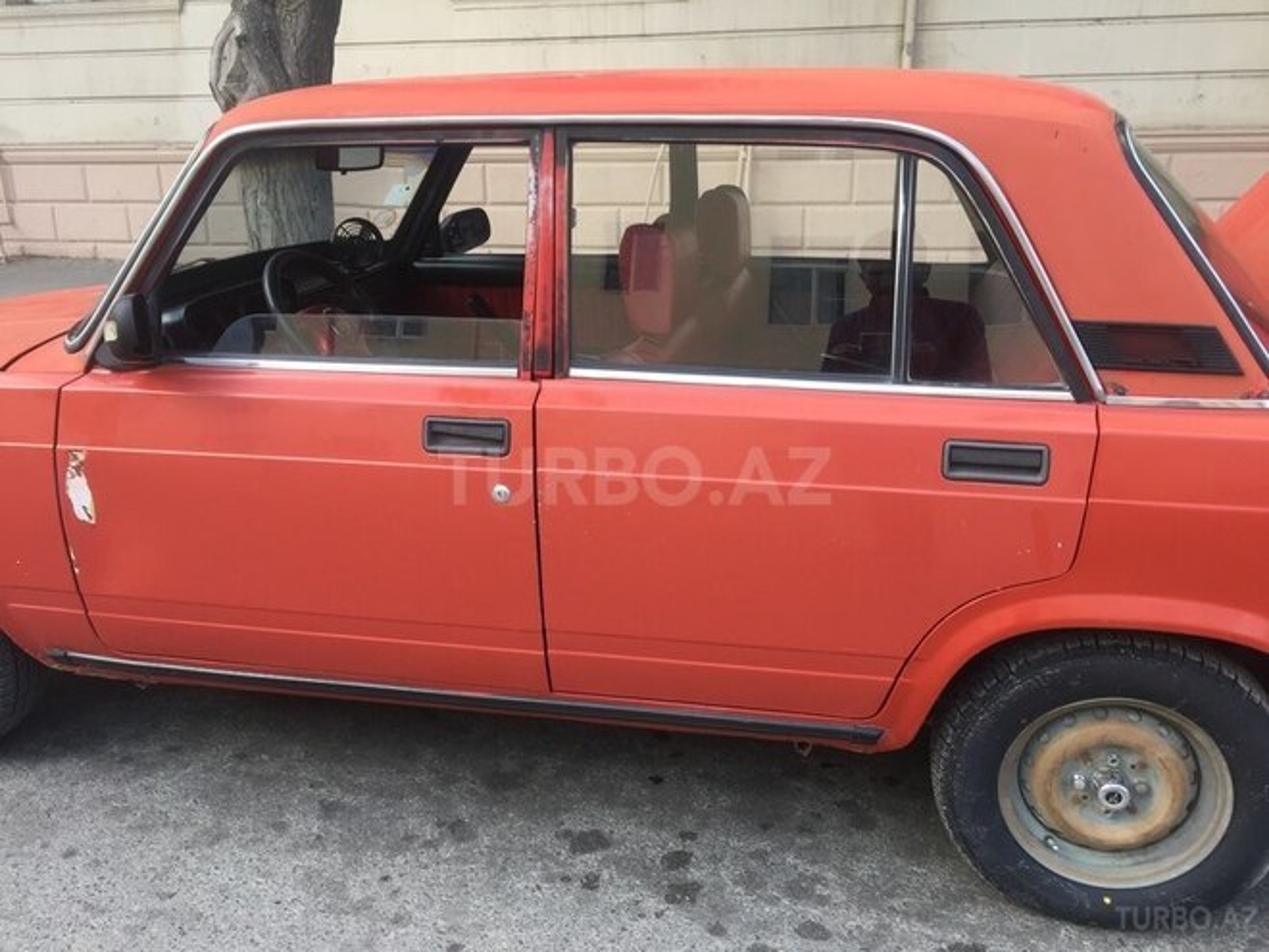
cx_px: 634
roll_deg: +1.4
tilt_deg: -18.5
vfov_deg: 48.2
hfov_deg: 61.7
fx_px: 1063
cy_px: 476
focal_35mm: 29
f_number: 2.2
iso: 32
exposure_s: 1/234
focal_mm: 4.15
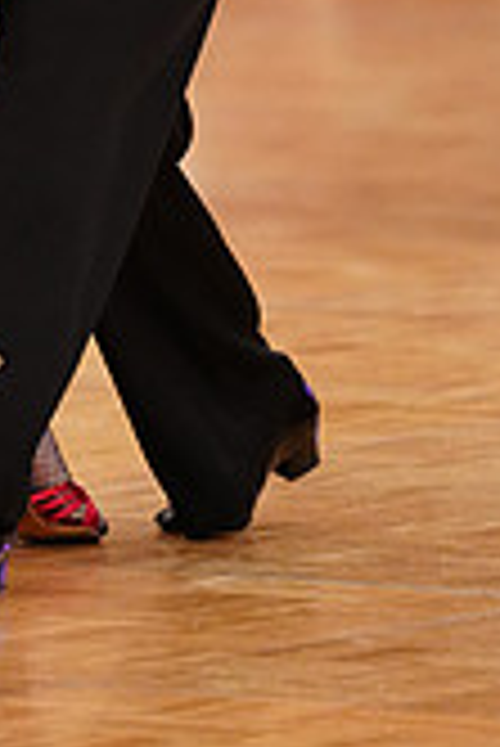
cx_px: -83
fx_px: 13845
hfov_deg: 2.1
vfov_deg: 3.1
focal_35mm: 666
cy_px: -274
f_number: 2.8
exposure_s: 1/320
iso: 3200
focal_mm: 191
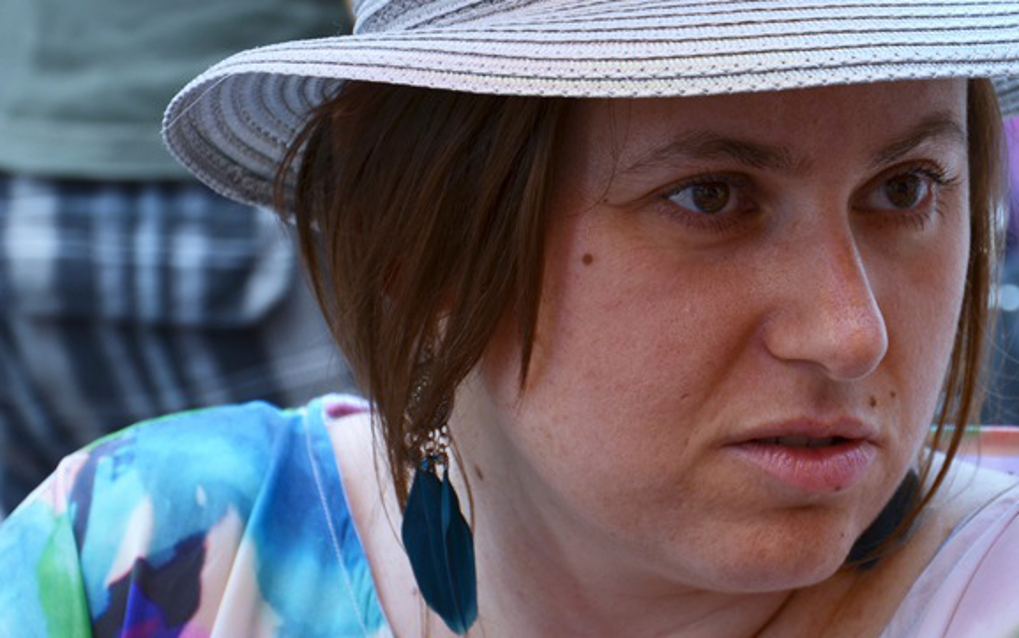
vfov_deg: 5.5
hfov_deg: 8.8
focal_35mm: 238
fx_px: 6611
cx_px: 682
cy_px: 233
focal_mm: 90
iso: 125
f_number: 5.6
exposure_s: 1/125
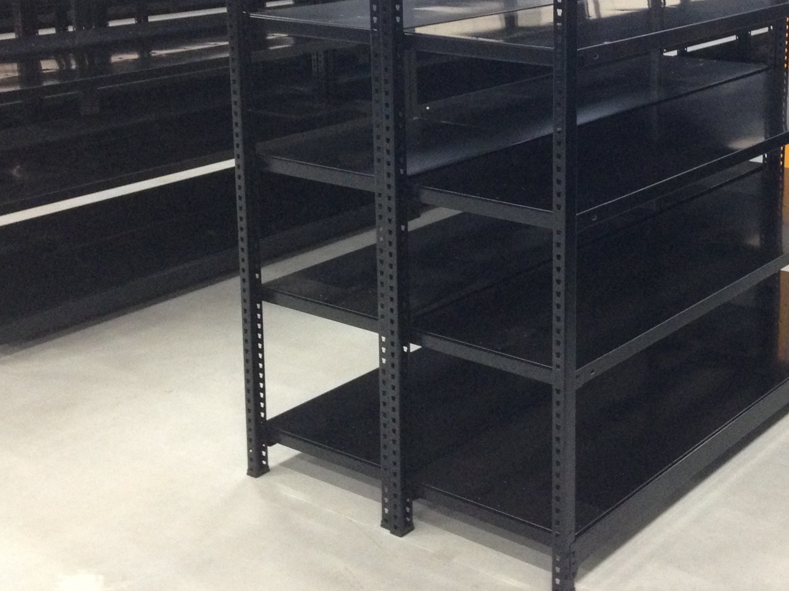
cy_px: 130
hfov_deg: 31.8
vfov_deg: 24.1
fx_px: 1367
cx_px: 548
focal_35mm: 60
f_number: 2.4
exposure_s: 1/20
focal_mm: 4.12
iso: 320
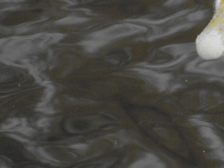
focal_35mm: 2278
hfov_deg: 0.9
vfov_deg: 0.7
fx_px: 14738
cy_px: 37
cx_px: 260
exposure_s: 1/125
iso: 200
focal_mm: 157.1
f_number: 5.9
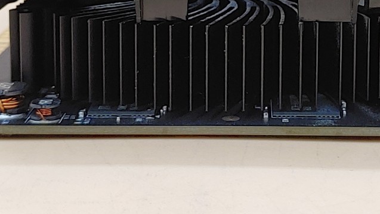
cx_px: 239
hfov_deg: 21.1
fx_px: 1017
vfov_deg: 11.8
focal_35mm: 101
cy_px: -26
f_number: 1.8
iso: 50
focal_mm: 4.36
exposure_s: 1/74
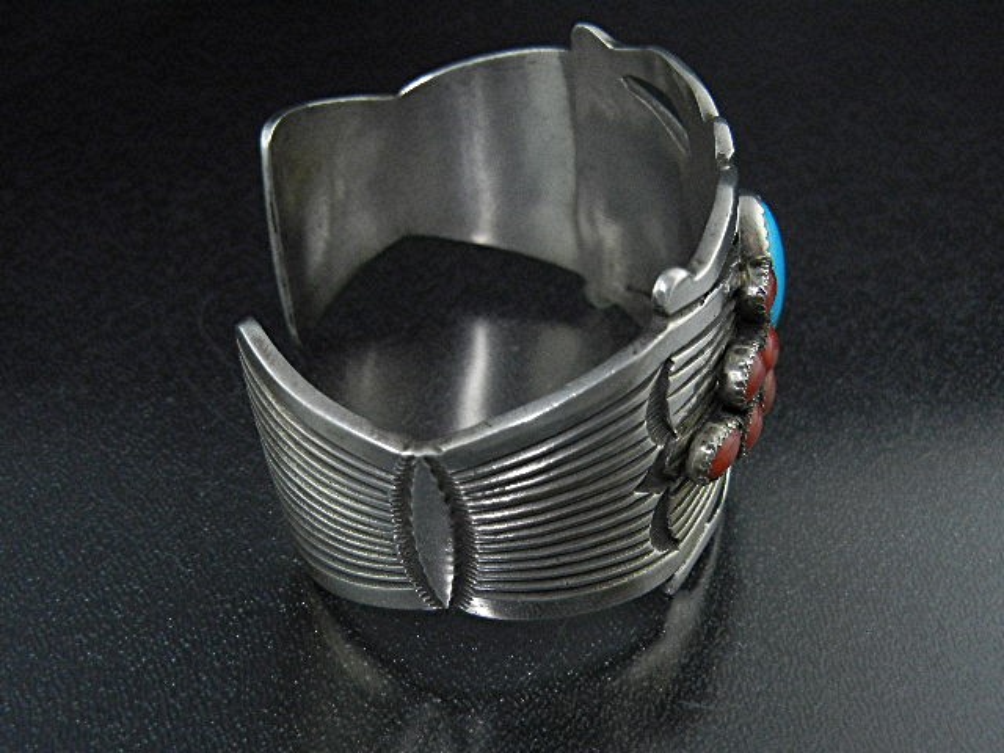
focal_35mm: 52
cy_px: 376
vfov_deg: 28.0
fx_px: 1508
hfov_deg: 36.8
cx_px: 502
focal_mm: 9.3
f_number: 7.8
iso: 800
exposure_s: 1/30
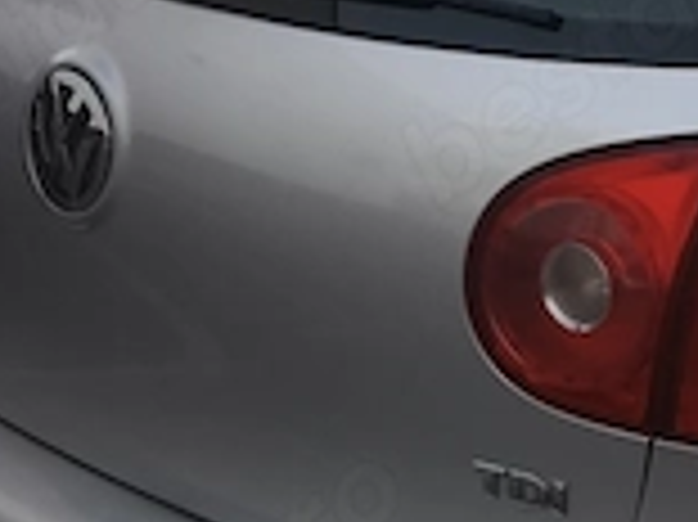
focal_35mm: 89
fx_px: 1793
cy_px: 40
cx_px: 1049
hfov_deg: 19.3
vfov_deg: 16.3
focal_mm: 6.57
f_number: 1.6
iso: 80
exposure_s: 1/100
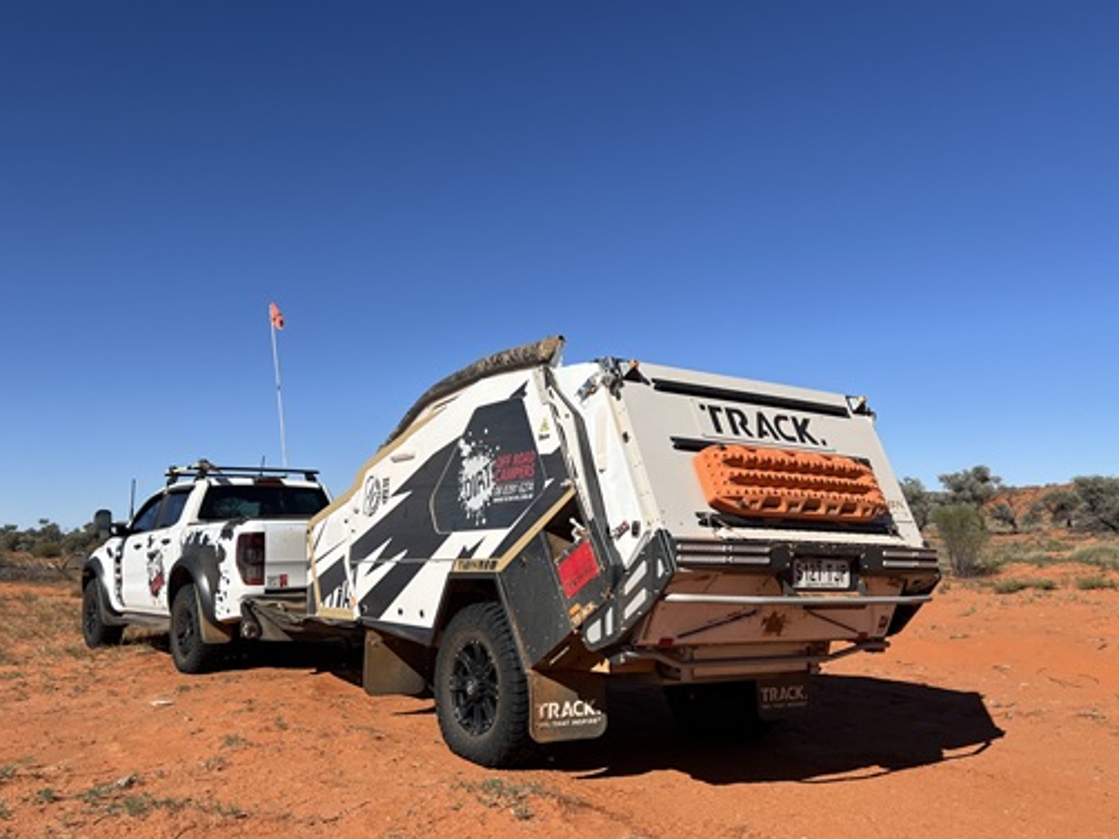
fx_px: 1002
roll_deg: +0.6
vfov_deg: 45.3
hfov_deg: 58.3
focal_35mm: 31
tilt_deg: +2.7
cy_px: 470
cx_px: 512
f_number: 1.5
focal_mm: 5.7
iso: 50
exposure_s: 1/5882
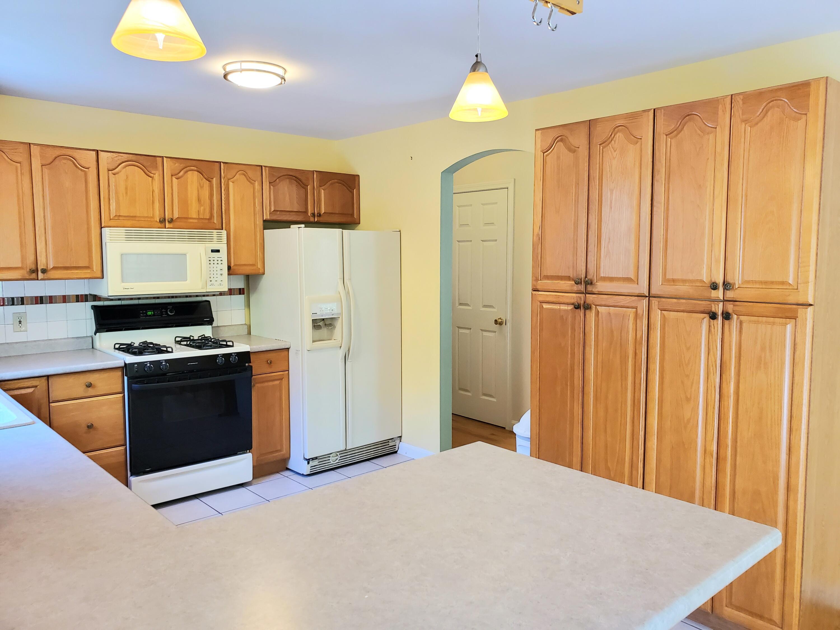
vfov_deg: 53.1
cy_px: 315
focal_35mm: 26
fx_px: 631
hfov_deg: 67.3
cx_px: 420
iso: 200
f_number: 2.4
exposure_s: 1/59.2
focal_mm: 4.3
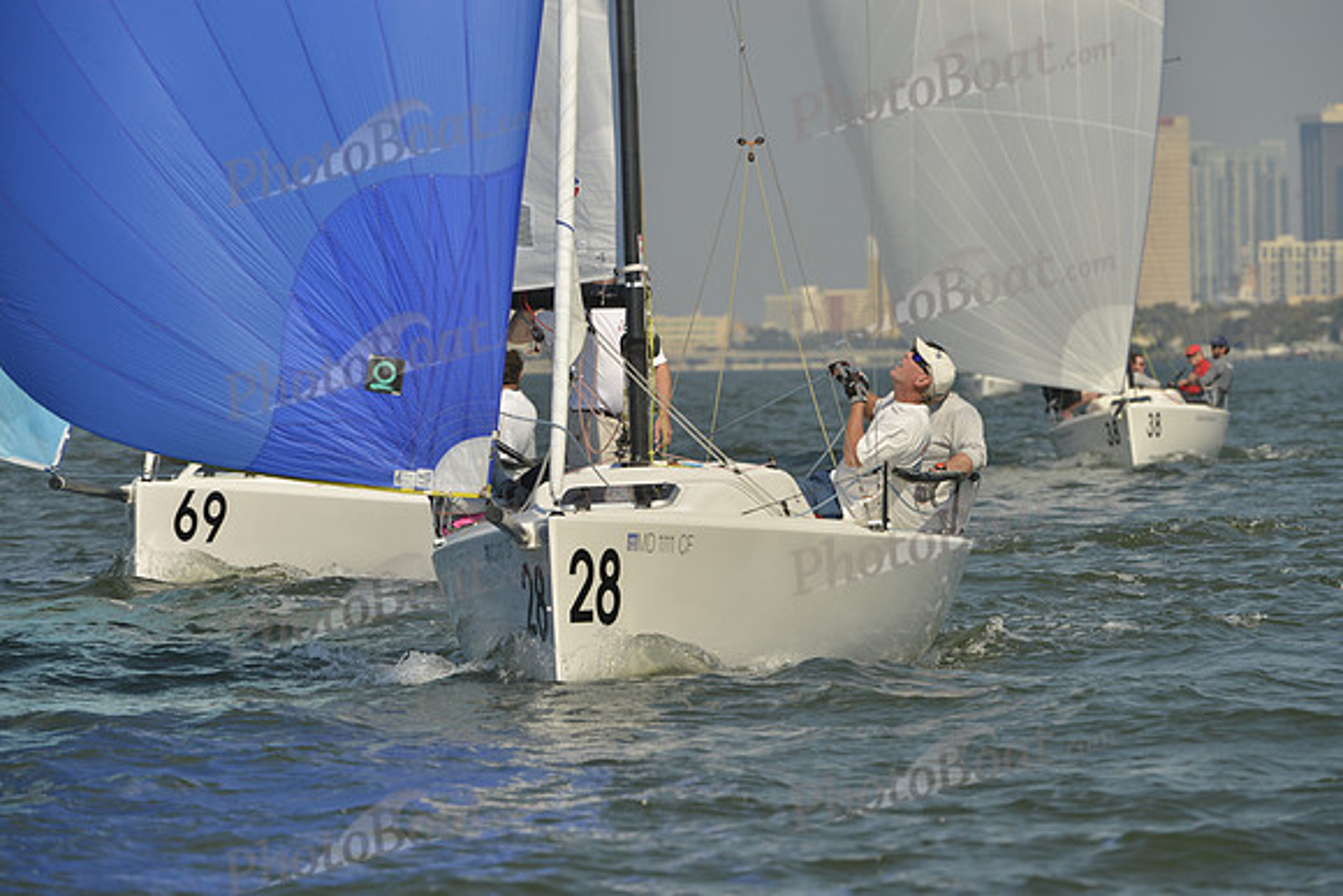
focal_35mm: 340
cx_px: 672
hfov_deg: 6.1
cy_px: 448
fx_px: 12686
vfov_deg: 4.0
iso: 280
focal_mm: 340
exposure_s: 1/1250
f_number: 10
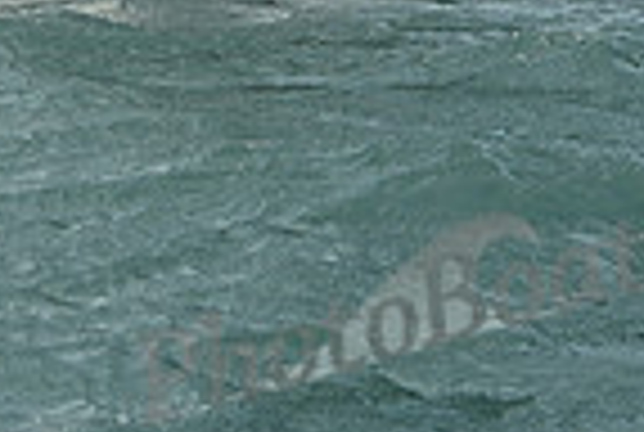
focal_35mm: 384
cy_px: -322
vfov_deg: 3.6
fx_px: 6884
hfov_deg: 5.3
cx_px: -95
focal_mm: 95
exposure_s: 1/1250
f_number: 10
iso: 320
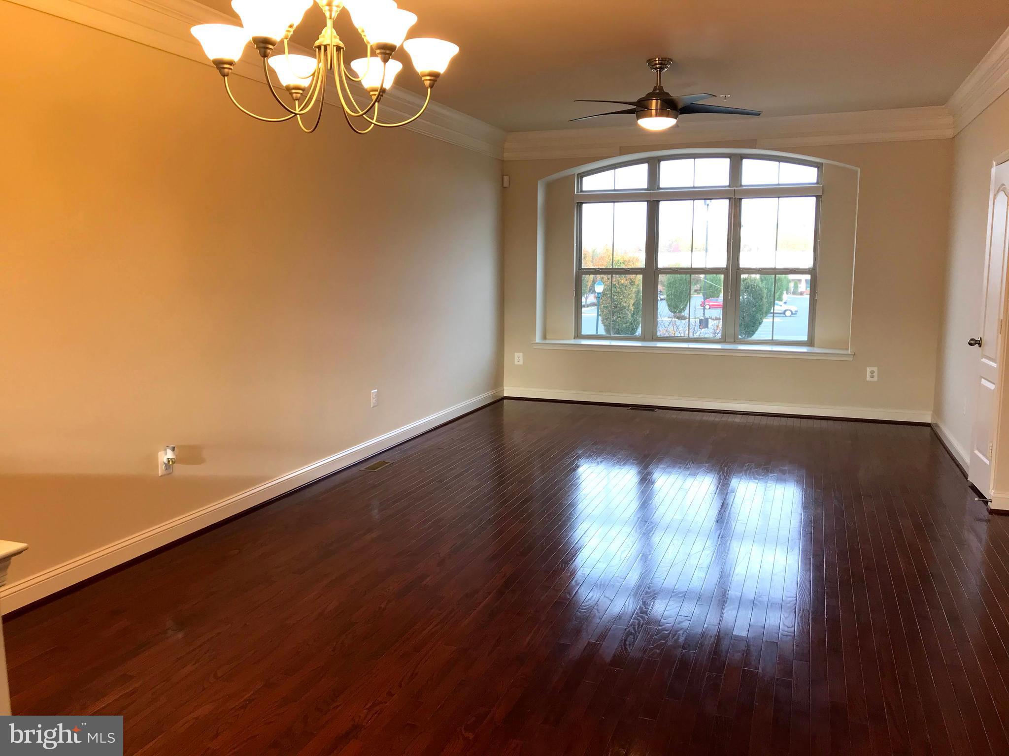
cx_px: 504
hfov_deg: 63.4
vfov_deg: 49.7
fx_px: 816
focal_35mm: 28
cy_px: 378
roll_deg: +0.0
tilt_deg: -7.9
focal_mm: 3.99
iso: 25
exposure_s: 1/40
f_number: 1.8
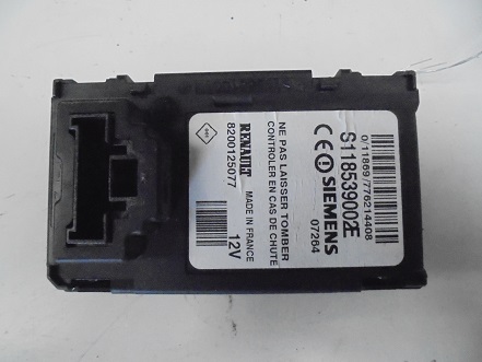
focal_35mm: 26
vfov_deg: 53.1
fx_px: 362
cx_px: 241
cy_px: 181
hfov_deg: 67.3
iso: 1600
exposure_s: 1/30
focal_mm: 4.6
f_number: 3.5
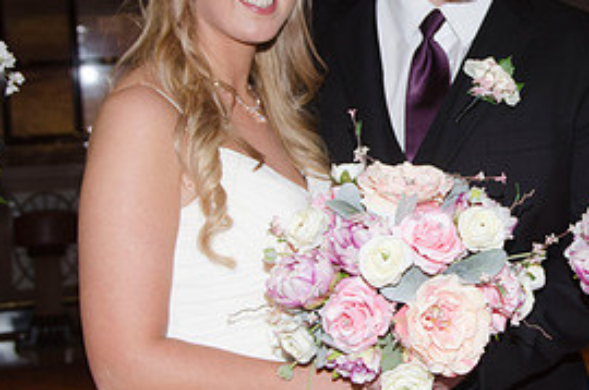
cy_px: 139
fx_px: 1682
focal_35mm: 103
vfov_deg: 13.2
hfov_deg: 19.6
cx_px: 482
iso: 400
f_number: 5.6
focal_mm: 32
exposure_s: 1/60
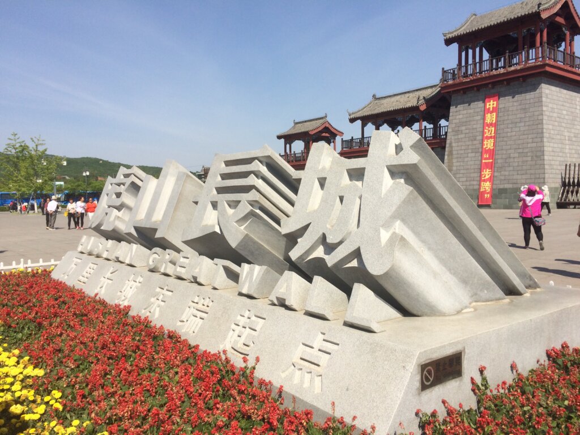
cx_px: 290
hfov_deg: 61.7
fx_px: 486
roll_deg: +2.3
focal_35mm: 29
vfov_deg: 48.2
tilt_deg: -4.8
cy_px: 218
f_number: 2.2
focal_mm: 4.15
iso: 32
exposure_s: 1/3165
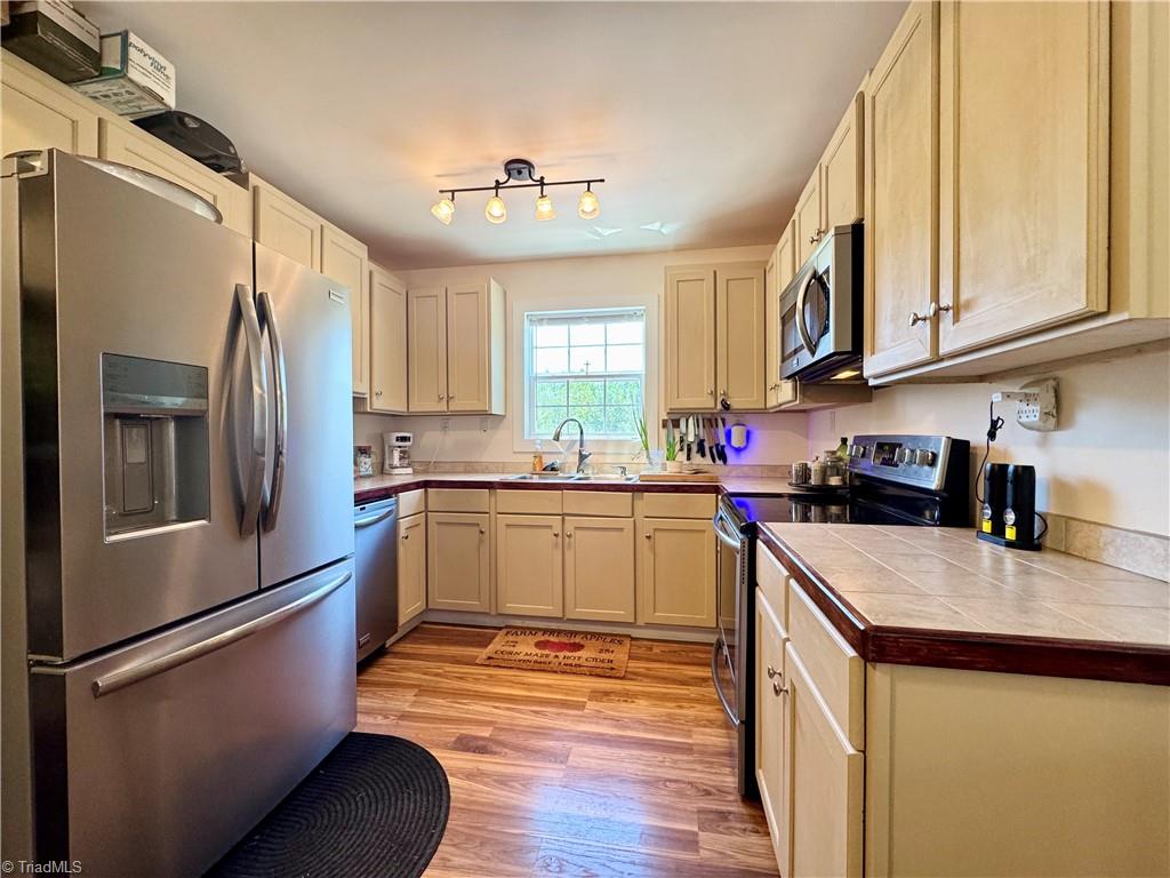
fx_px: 473
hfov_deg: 102.1
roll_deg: -0.2
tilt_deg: -0.3
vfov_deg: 85.7
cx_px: 585
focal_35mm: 14
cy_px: 439
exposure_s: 1/120
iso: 250
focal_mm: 2.22
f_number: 2.2
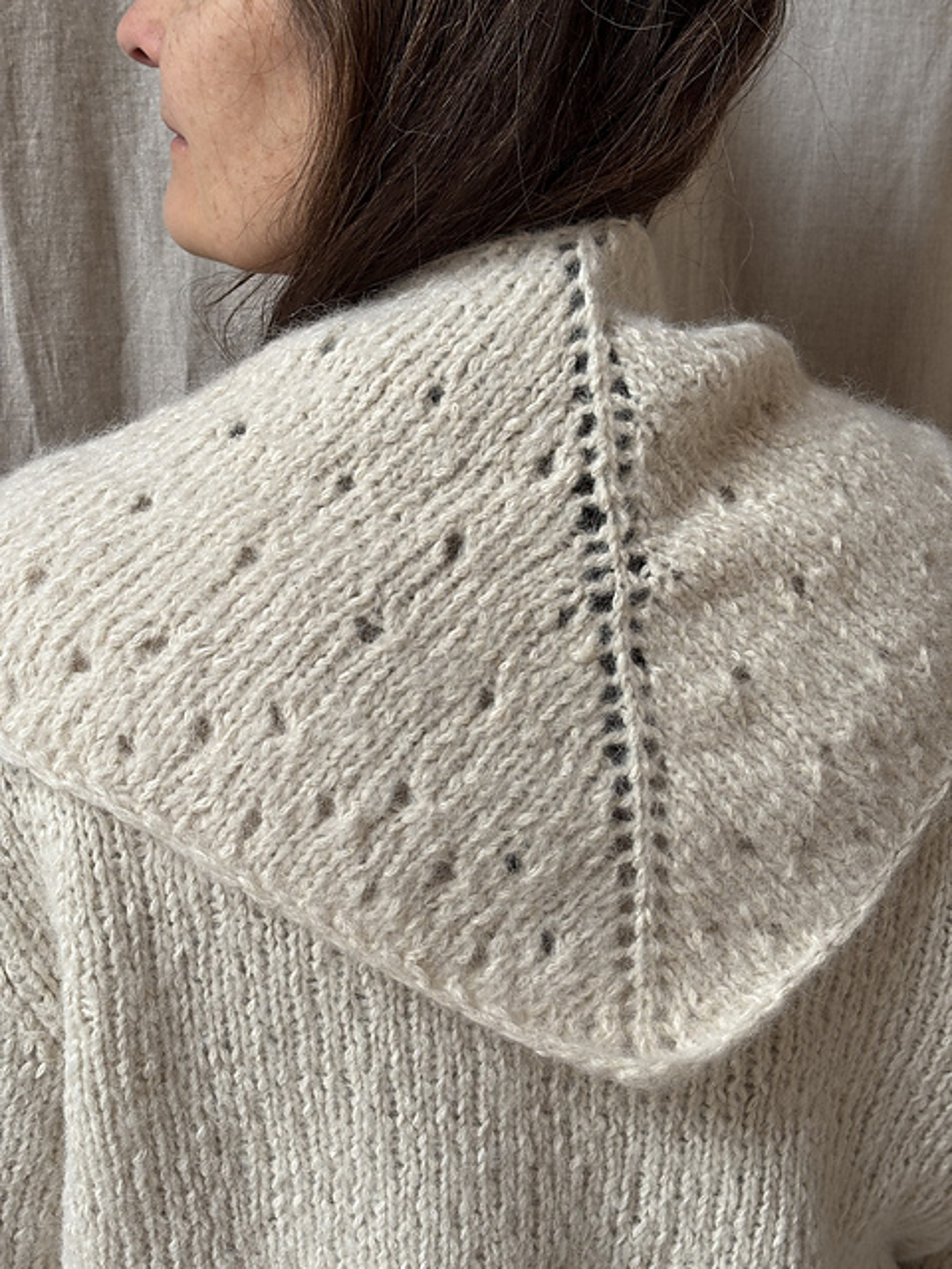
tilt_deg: -16.5
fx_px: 1907
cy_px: 634
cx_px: 476
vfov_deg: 36.8
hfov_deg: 28.0
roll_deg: -1.0
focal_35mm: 52
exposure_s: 1/79
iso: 50
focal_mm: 5.96
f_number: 1.6
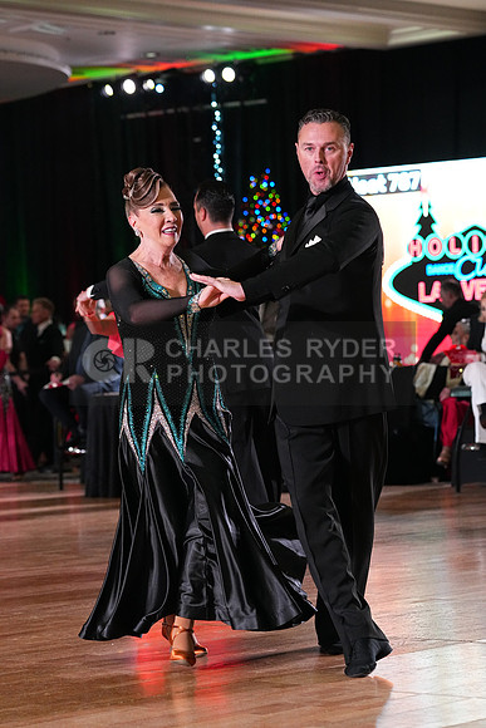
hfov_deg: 11.4
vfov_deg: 17.1
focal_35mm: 120
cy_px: 364
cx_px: 243
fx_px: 2428
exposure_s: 1/400
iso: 6400
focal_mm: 120
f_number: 5
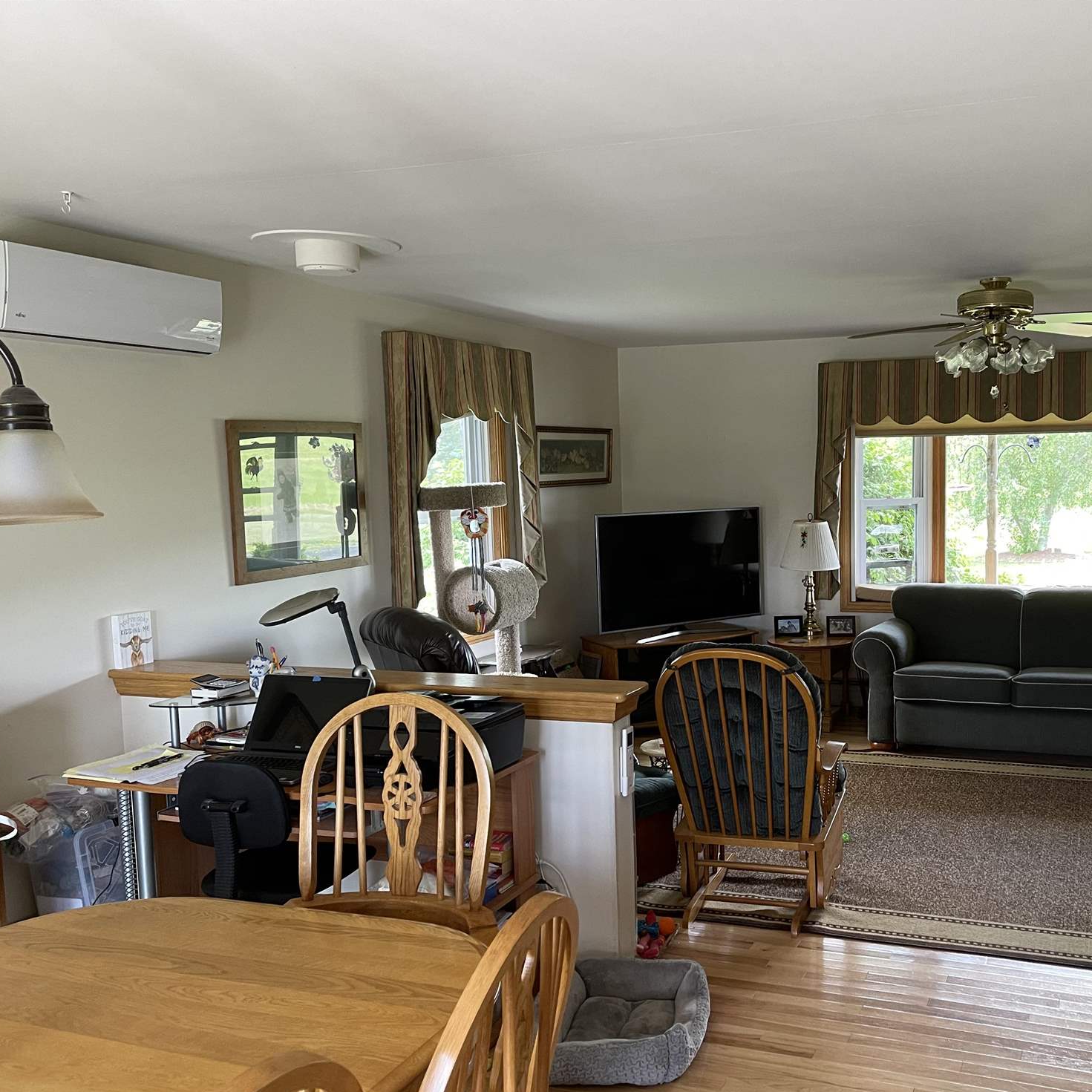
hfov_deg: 50.0
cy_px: 566
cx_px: 748
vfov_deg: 51.1
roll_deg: +0.8
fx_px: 1142
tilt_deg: -4.7
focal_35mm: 32
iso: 125
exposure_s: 1/74
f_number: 1.6
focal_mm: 5.1
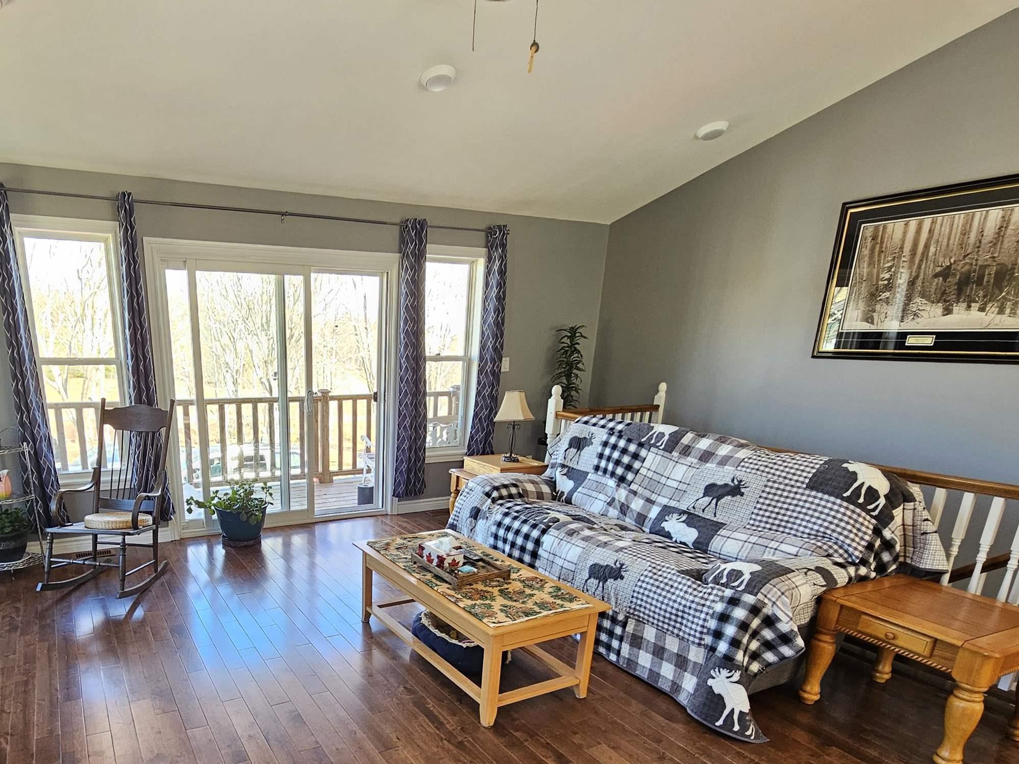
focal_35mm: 20
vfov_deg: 62.8
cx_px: 367
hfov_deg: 79.9
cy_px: 558
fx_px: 589
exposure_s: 1/60
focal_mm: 2.2
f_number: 2.2
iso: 160
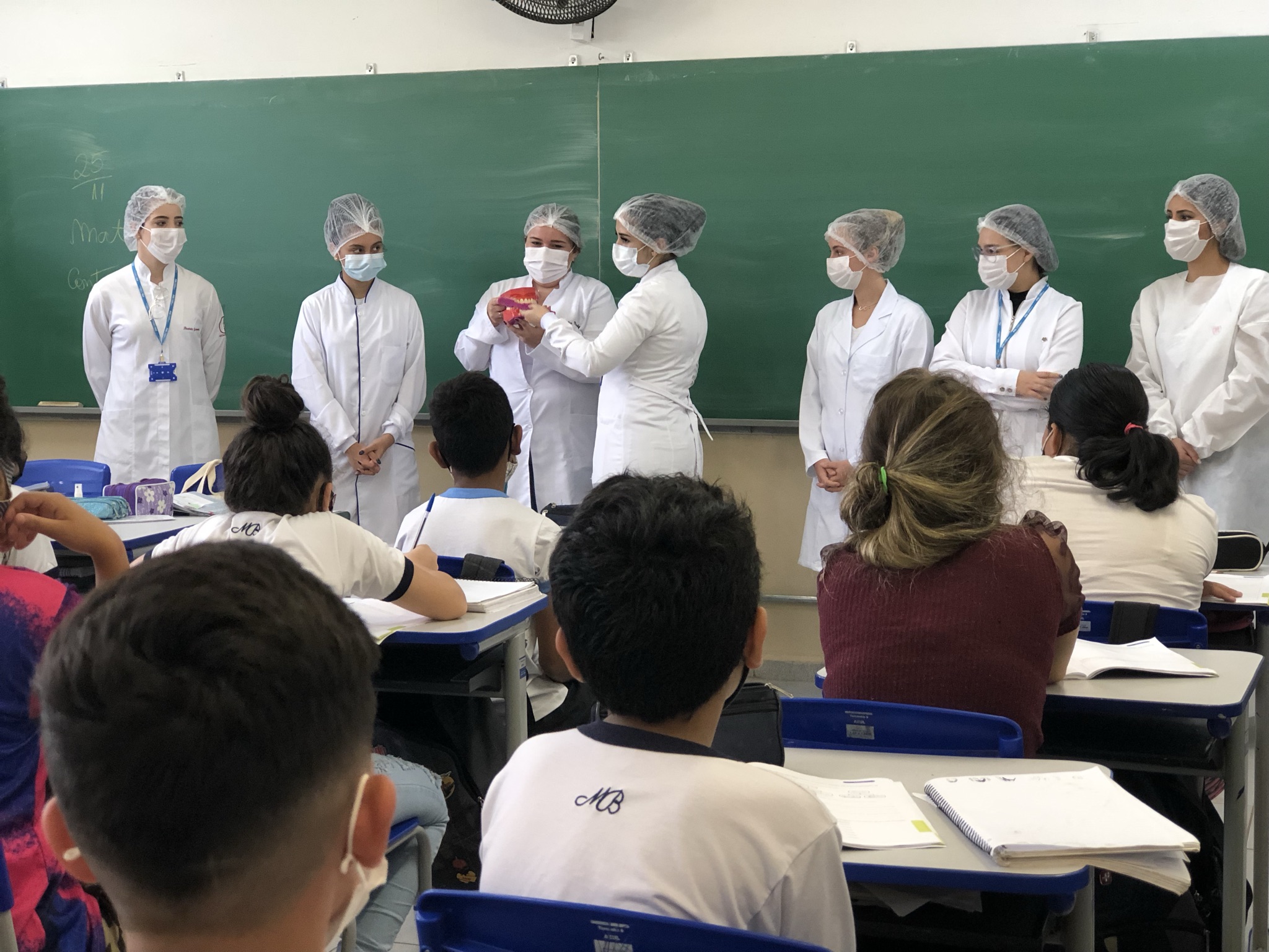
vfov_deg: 25.7
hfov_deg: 33.8
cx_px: 634
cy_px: 476
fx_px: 2090
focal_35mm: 57
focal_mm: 6.6
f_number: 2.8
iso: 125
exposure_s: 1/30
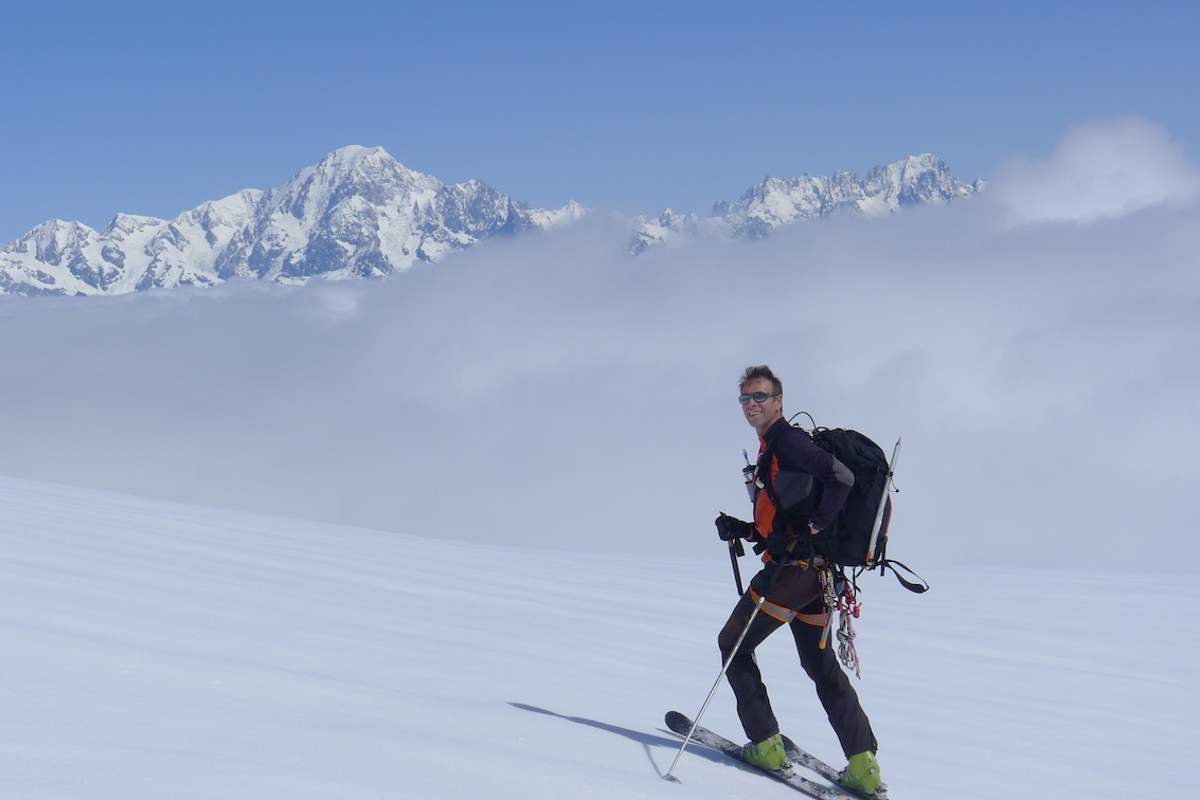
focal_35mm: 70
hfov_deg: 28.8
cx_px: 600
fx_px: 2334
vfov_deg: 19.5
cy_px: 400
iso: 80
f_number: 4.5
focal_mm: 14.9
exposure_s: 1/2000
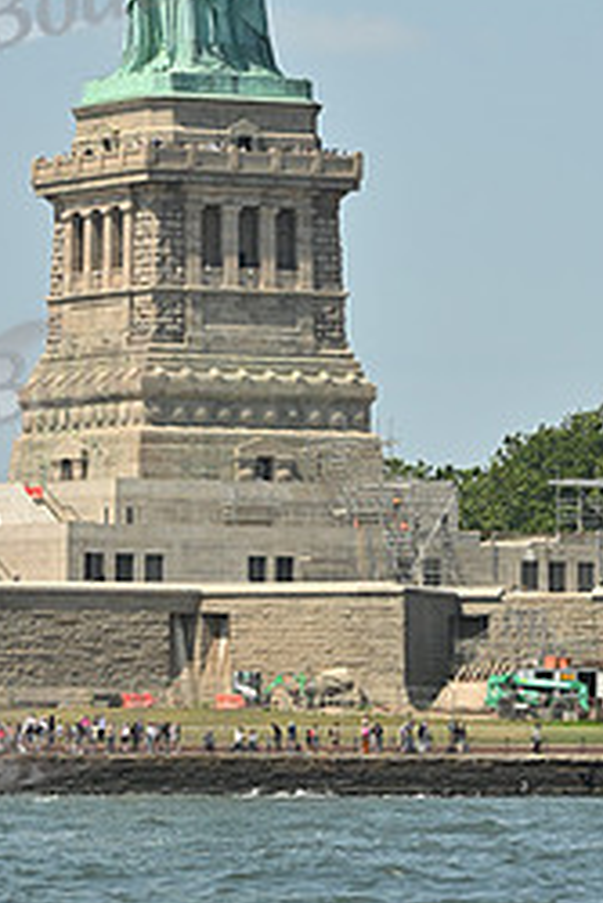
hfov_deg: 4.9
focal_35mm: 283
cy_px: 159
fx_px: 7100
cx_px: 446
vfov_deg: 7.3
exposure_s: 1/1250
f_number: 8
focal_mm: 122
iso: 320
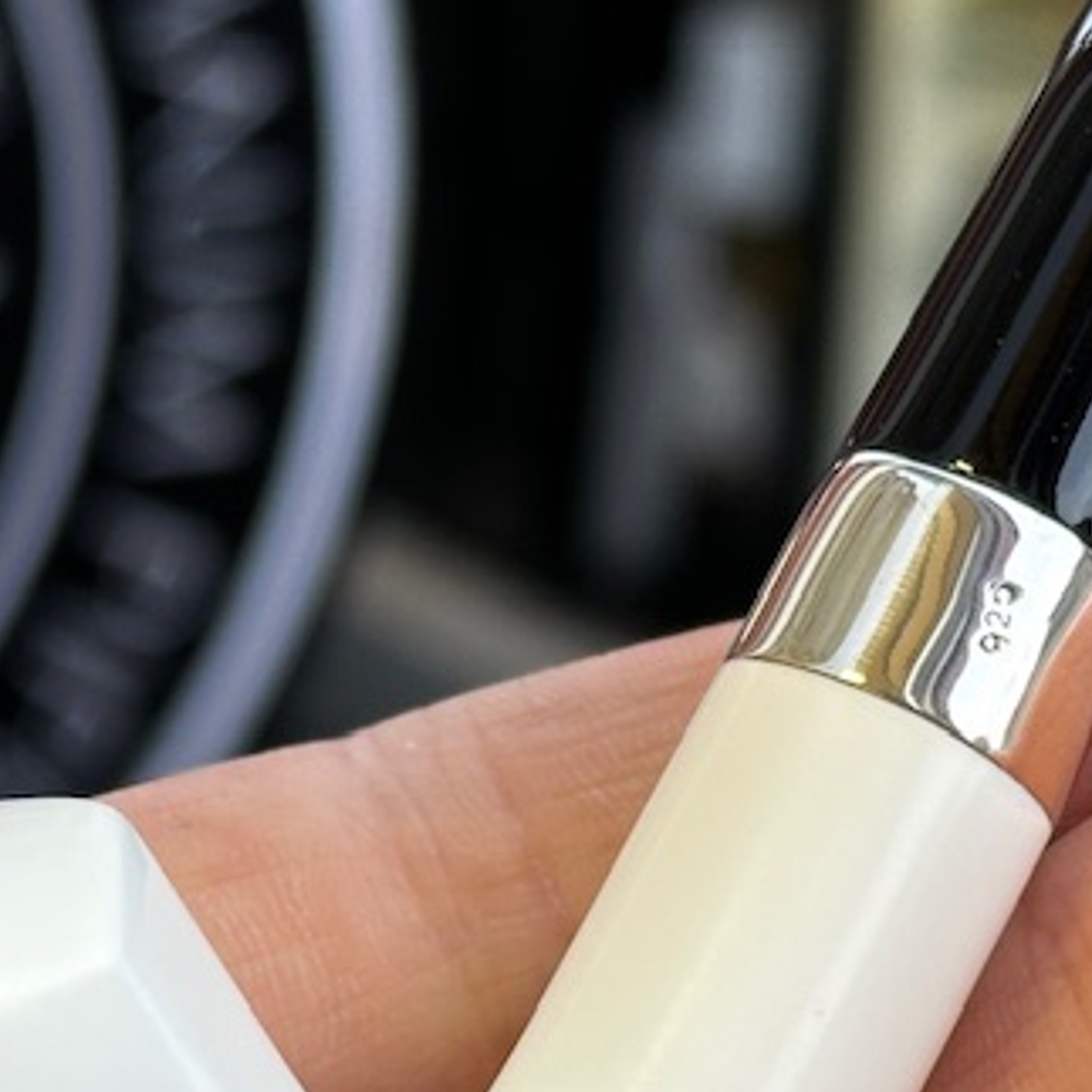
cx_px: 663
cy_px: 720
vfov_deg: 10.4
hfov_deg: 10.4
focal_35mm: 168
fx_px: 5996
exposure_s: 1/50
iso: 50
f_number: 1.78
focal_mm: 6.86
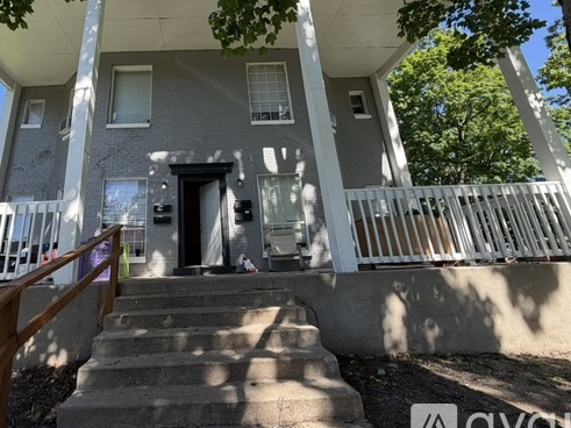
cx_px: 211
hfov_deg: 82.9
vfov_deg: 67.6
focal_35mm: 19
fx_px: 313
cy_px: 159
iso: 64
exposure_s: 1/502
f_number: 2.2
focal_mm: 2.22
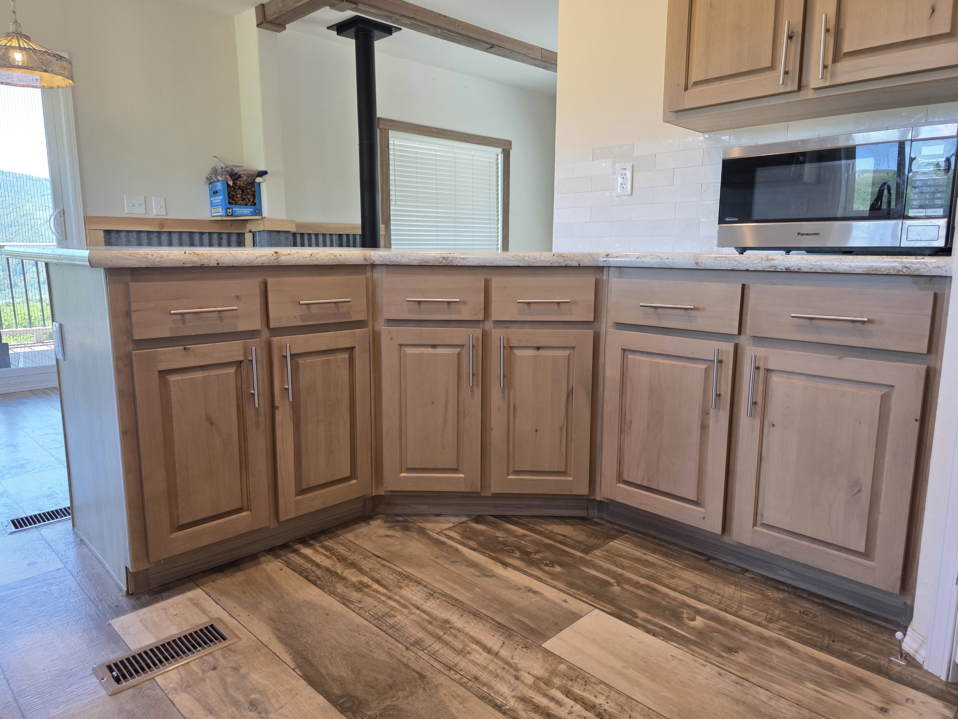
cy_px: 360
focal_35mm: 23
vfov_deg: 58.9
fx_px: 637
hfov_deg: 73.9
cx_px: 479
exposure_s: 1/120
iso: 160
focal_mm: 6.3
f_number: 1.7
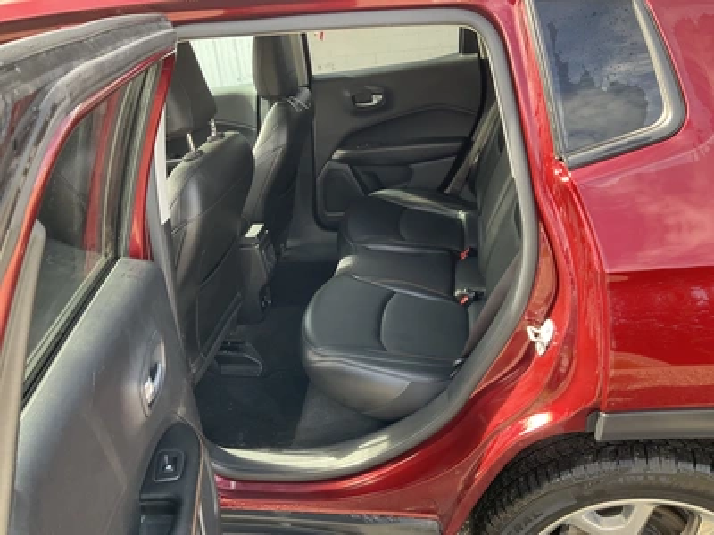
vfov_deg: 48.2
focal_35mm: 29
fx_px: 598
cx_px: 357
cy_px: 268
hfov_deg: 61.7
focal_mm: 3
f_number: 1.8
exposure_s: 1/122
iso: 40
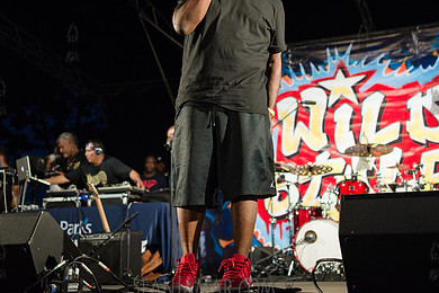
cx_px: 217
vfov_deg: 25.8
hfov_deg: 38.2
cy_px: 96
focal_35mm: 52
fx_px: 634
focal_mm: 35
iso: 1250
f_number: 2.8
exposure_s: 1/1000
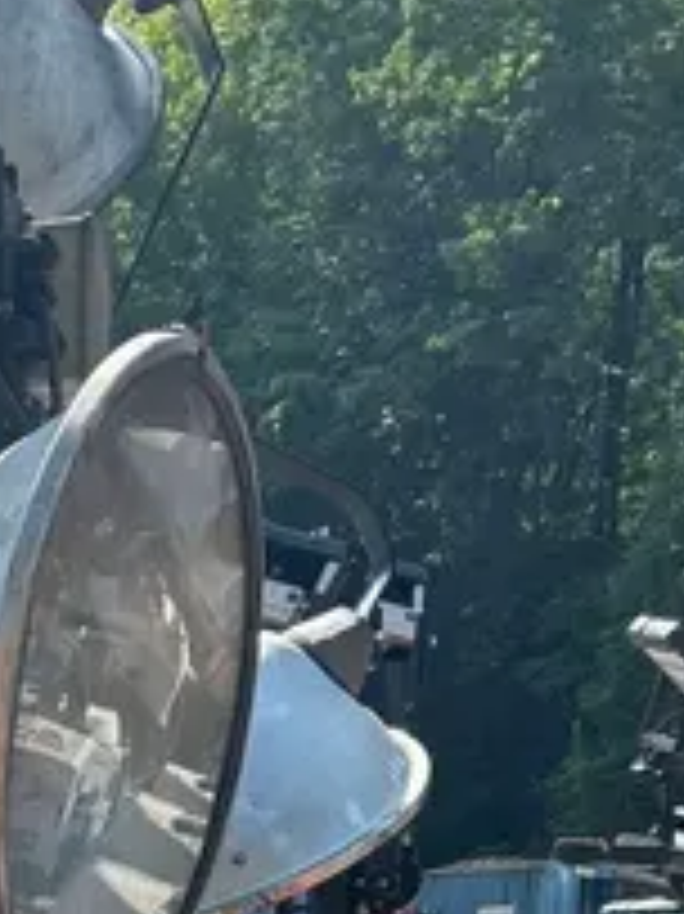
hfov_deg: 15.1
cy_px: 1506
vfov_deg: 17.8
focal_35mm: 94
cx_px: -180
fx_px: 2479
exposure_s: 1/2299
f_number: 1.5
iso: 50
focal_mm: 5.7
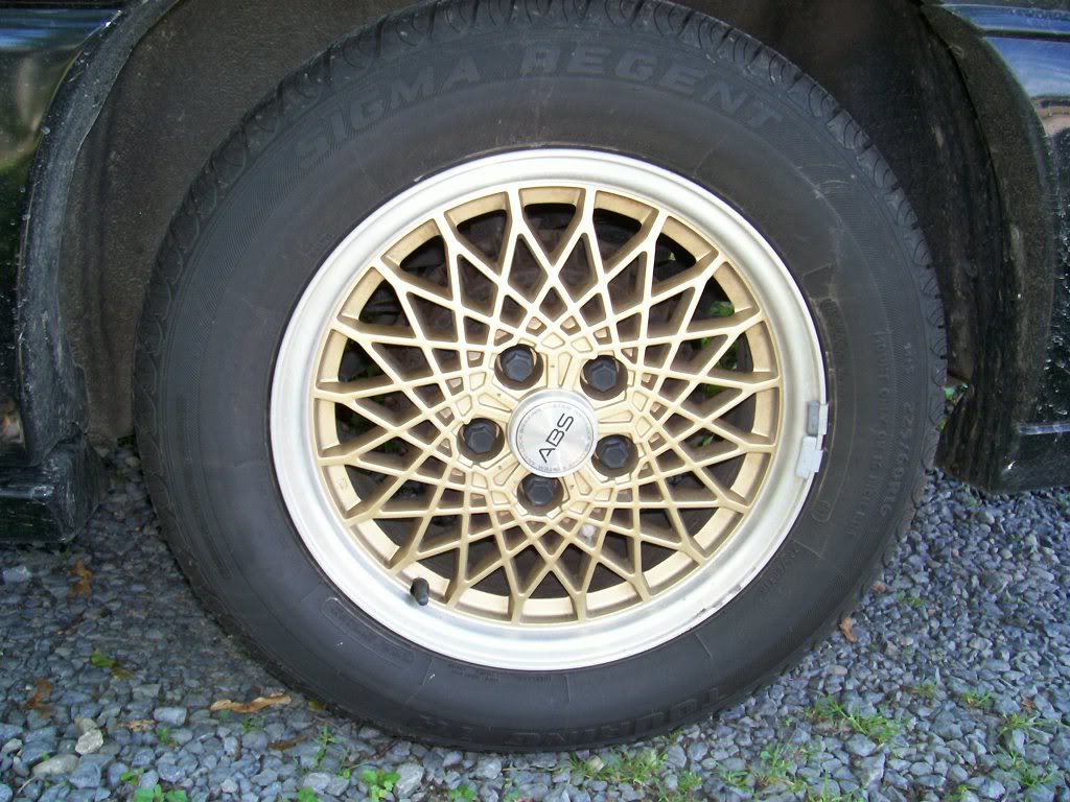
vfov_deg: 41.8
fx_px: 1051
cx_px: 535
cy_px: 401
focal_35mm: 34
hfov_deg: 54.0
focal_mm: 5.6
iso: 80
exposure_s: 1/64
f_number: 2.7
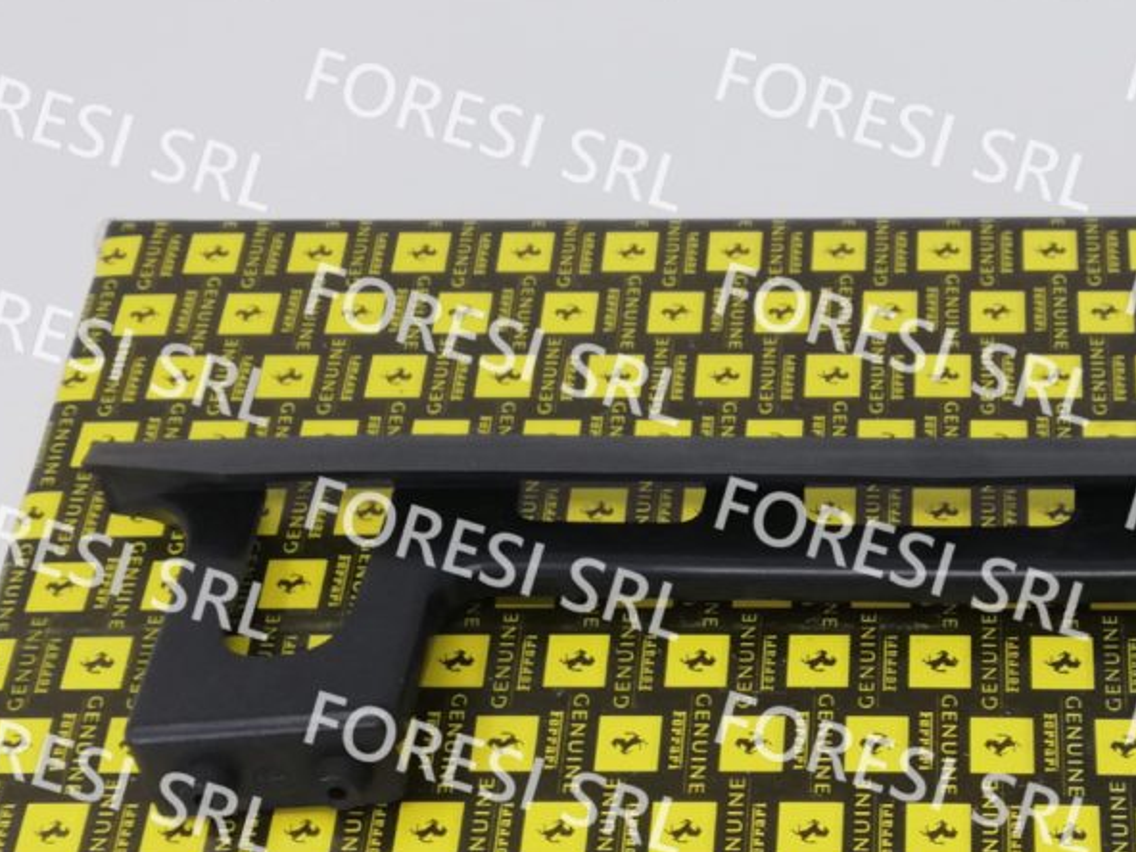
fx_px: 2100
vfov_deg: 22.9
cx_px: 864
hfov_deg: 29.7
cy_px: 539
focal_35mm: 64
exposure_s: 1/100
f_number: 2.2
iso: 64
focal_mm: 3.81
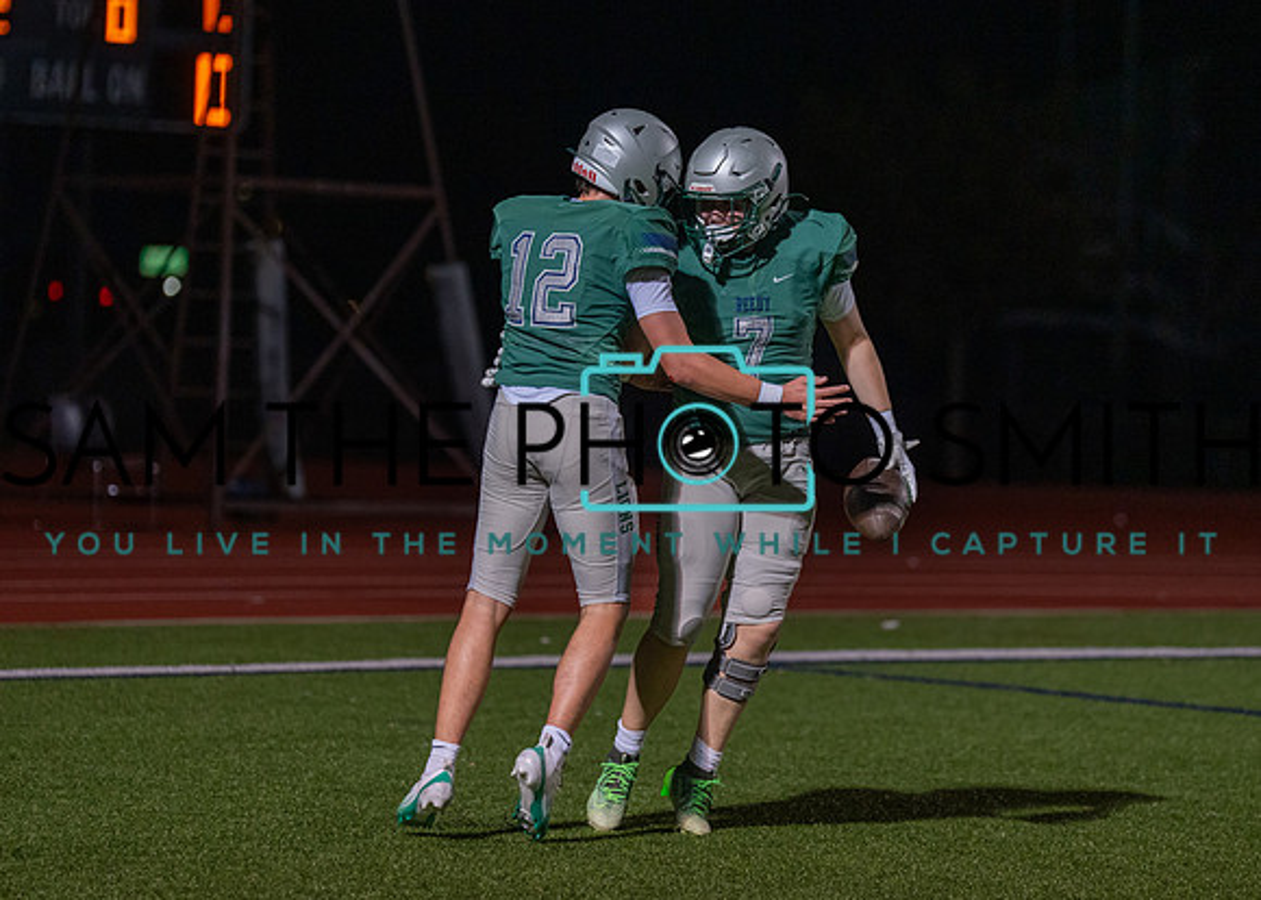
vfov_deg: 7.7
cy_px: 390
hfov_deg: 10.7
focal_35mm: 188
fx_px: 6721
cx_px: 654
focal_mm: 151
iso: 2500
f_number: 2.8
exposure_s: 1/1000
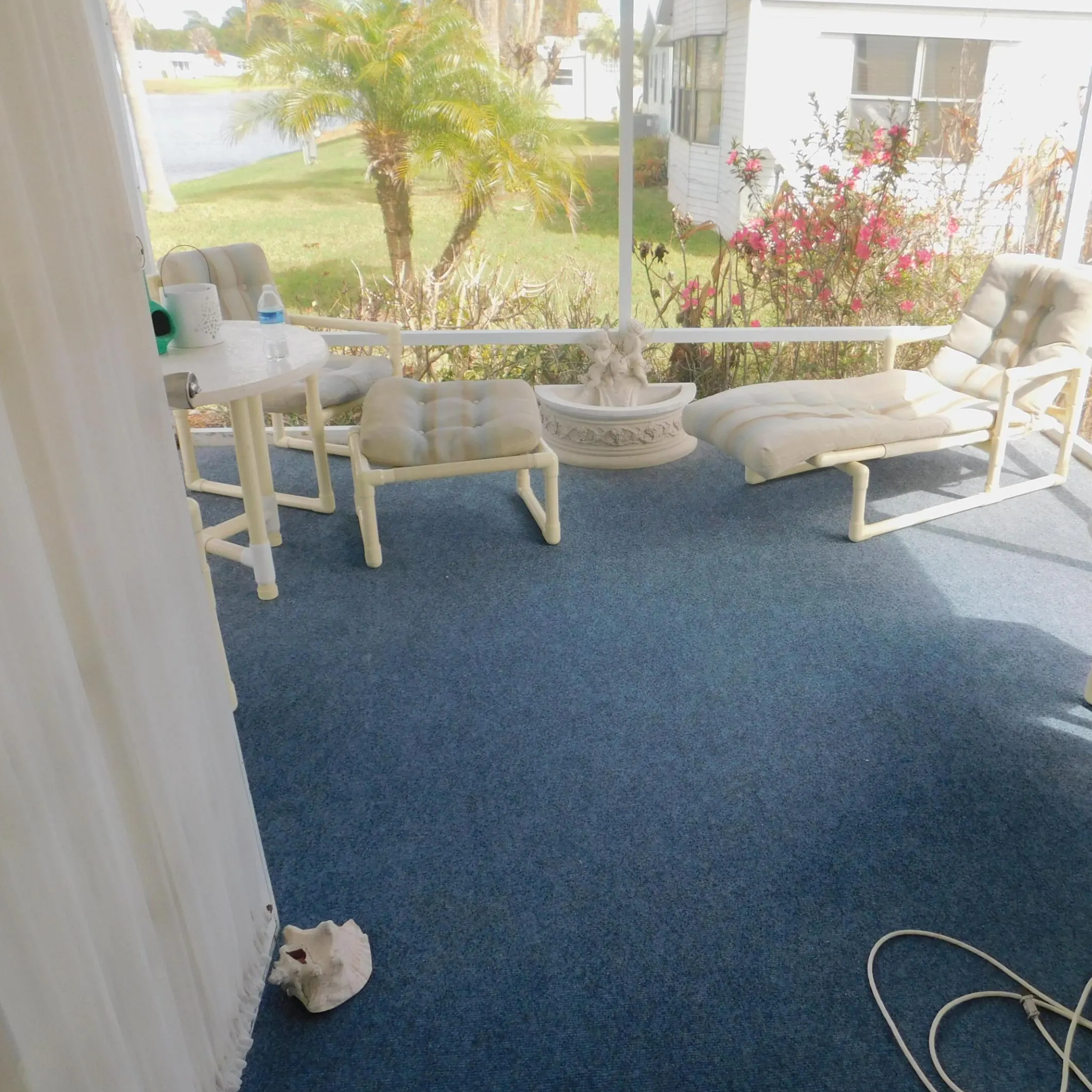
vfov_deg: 57.3
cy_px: 545
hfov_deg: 56.8
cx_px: 658
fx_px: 999
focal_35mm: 28
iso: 125
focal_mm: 4
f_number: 3
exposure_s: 1/250
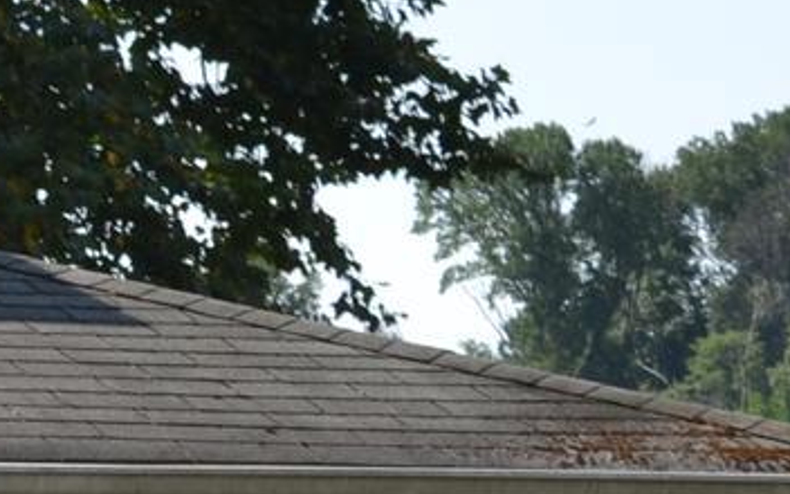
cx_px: -855
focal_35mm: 285
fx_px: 6136
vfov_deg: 4.6
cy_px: 392
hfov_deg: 7.1
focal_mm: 32
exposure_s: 1/200
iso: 100
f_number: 7.1
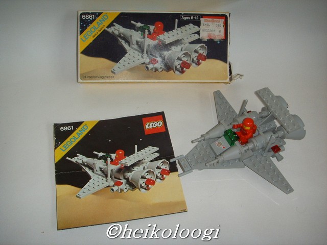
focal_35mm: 39
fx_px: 368
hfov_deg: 47.9
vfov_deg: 36.8
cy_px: 122
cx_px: 164
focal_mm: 6.6
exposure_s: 1/45
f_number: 3.5
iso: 100
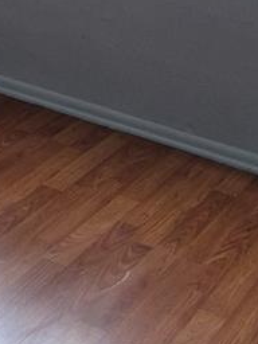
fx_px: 1073
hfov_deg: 13.5
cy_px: -133
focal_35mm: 108
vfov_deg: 16.9
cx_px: 7
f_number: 1.8
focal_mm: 5.4
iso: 250
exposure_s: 1/120
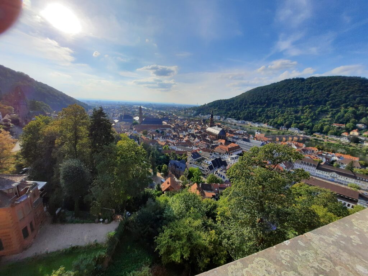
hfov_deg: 106.2
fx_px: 138
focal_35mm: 13
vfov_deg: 89.9
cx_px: 184
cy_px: 138
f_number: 2.2
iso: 40
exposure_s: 1/1585
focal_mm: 1.74
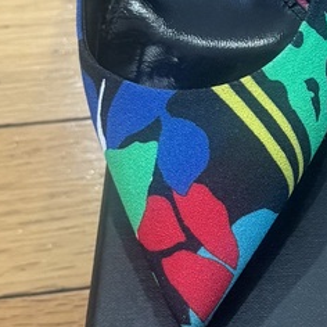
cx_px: 442
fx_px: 1282
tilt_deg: -44.7
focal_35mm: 120
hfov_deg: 13.9
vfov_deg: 14.5
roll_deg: -0.9
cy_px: 70
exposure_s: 1/60
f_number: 1.78
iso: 250
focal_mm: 6.76
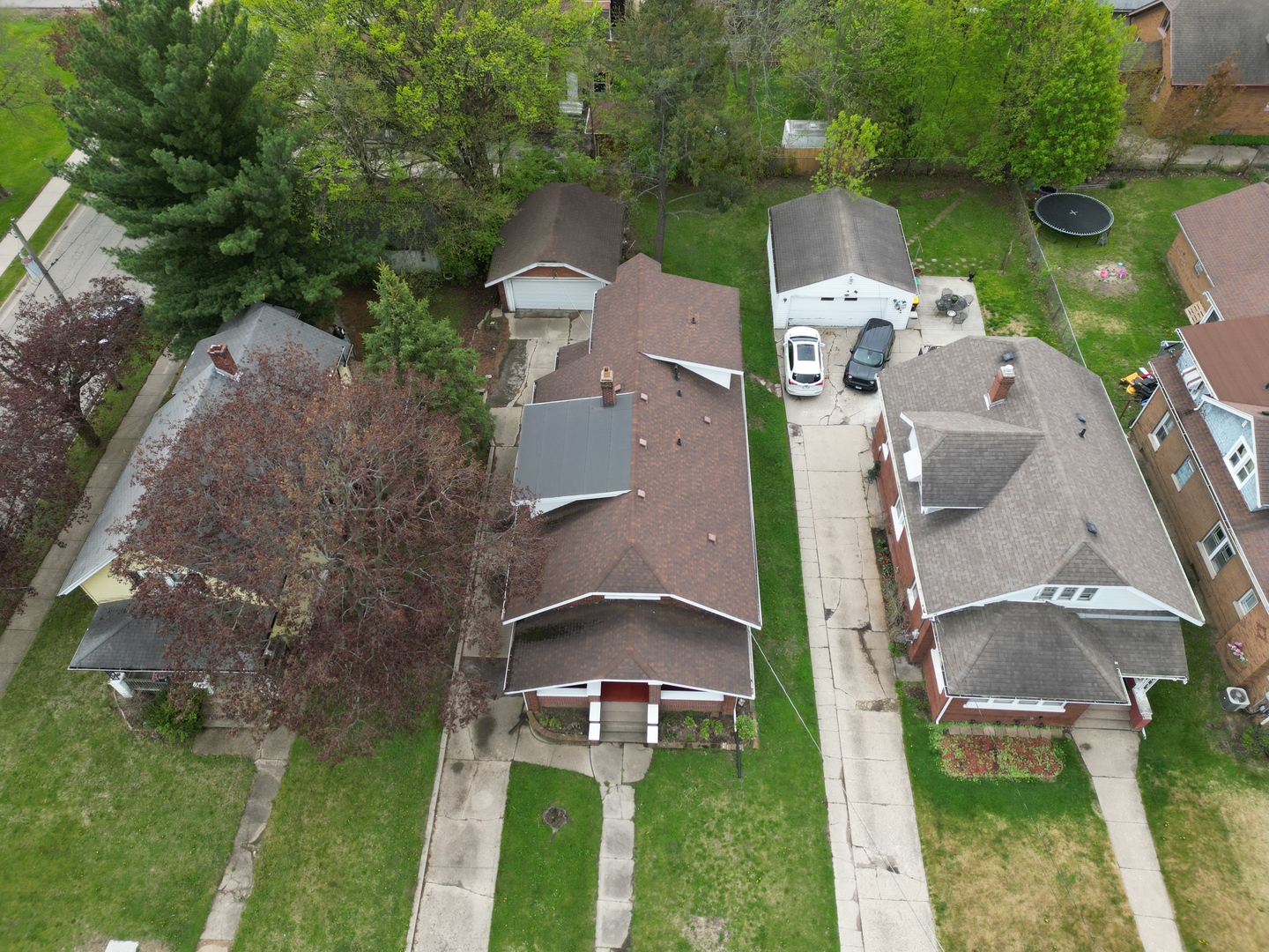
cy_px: 476
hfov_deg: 71.6
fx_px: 880
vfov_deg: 56.8
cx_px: 634
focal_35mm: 24
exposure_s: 1/500
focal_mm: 6.72
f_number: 1.7
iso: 120
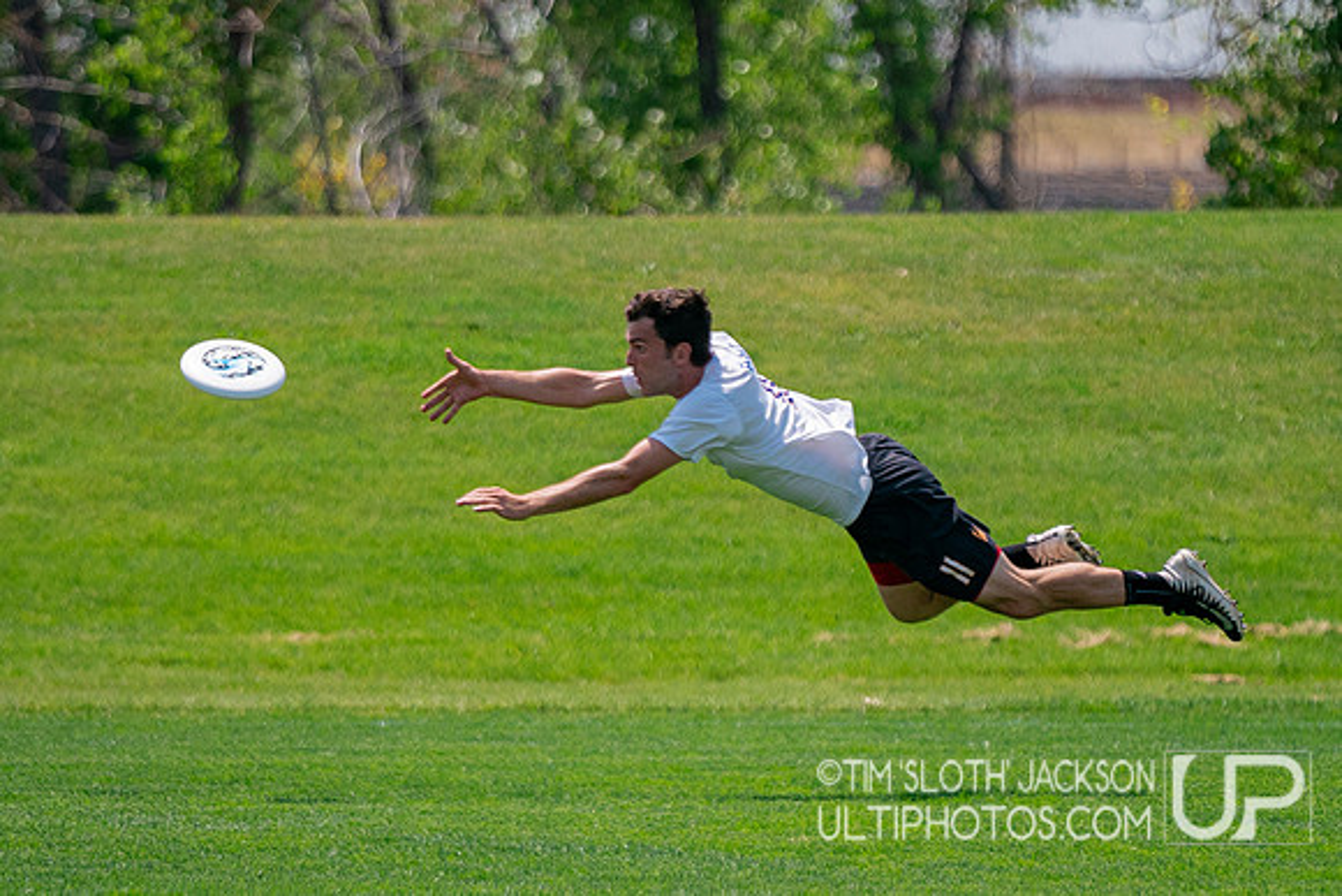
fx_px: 15330
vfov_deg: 3.3
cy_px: 570
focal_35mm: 411
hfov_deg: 5.0
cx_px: 712
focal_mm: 200
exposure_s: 1/10000
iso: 640
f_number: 2.8
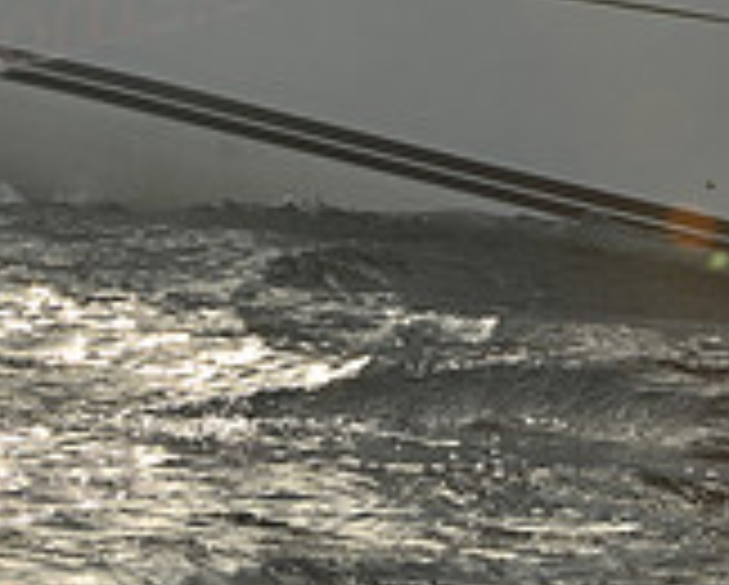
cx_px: 508
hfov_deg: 8.2
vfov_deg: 6.5
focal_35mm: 235
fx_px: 5076
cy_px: -245
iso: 320
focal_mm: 70
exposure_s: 1/1000
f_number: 11
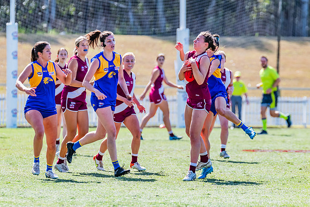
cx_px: 190
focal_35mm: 420
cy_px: 83
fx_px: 3619
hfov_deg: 4.9
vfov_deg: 3.3
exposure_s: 1/1600
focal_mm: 310
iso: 800
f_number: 6.3
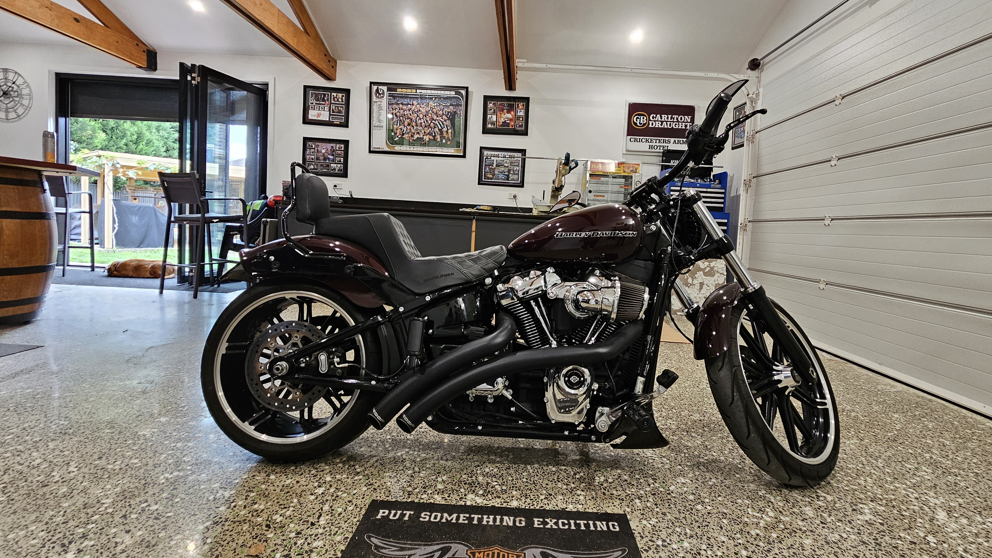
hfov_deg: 103.0
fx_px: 395
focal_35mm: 15
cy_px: 259
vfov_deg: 70.4
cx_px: 512
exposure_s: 1/50
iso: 250
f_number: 2.2
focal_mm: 2.2
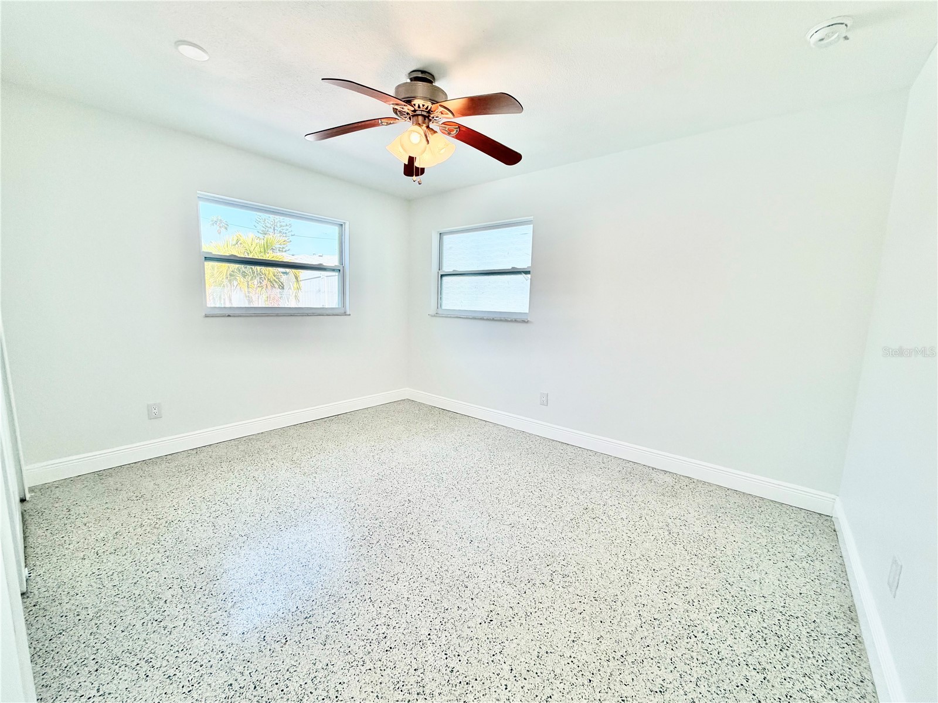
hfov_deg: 102.1
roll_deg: -1.7
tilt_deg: -8.2
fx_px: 379
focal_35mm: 14
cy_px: 352
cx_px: 469
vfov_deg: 85.7
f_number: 2.2
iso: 40
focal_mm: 2.22
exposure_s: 1/162
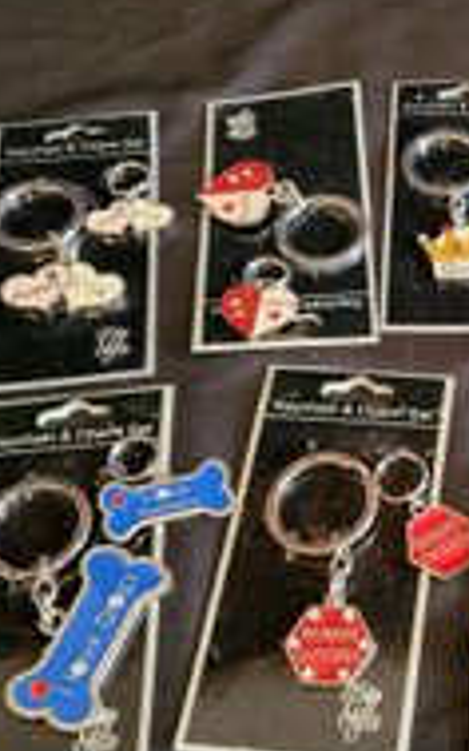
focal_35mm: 50
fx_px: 1023
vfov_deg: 40.3
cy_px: 391
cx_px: 491
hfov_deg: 24.4
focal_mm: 4.25
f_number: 1.8
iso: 640
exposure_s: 1/40
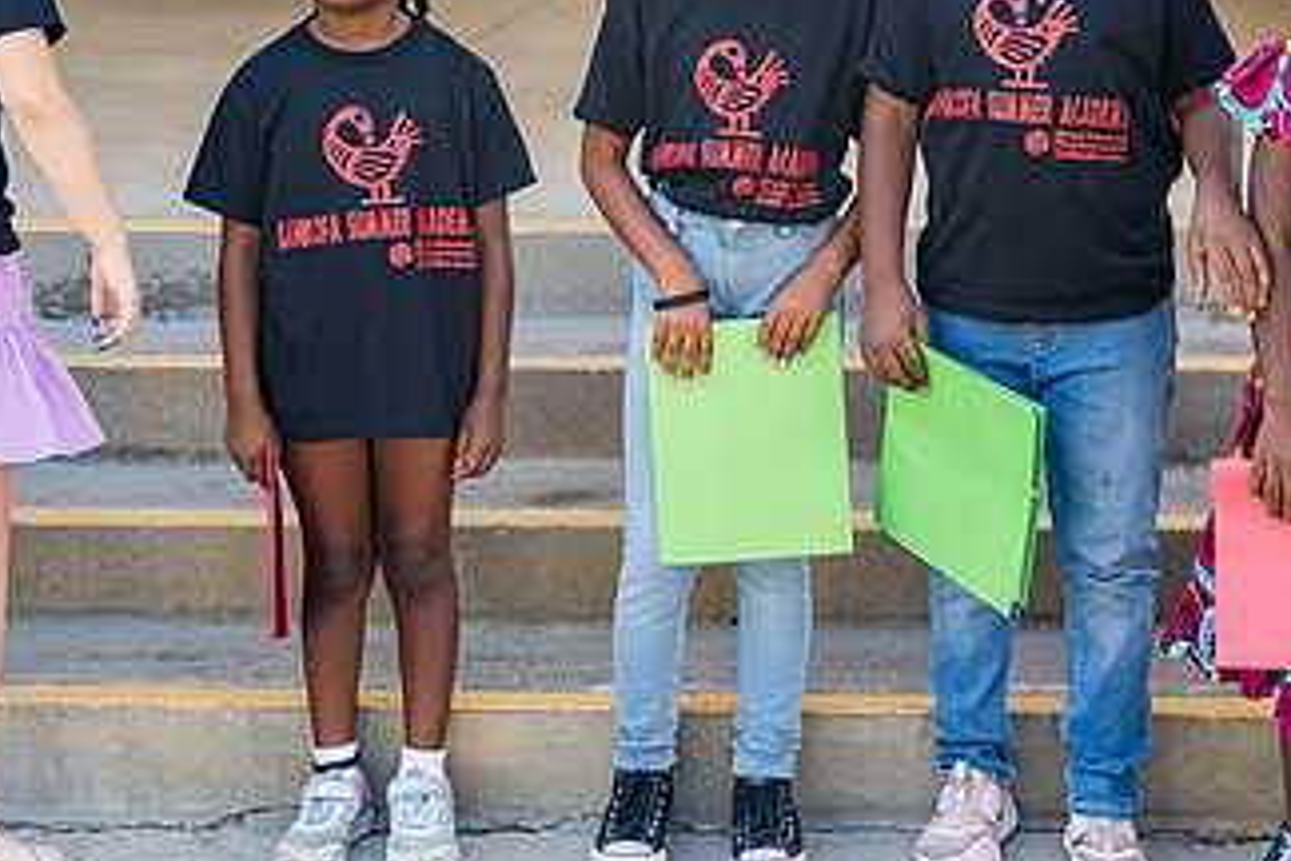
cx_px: 809
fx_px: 3084
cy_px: 126
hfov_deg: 23.6
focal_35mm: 86
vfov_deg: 15.7
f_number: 4
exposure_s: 1/250
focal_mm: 48
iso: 160
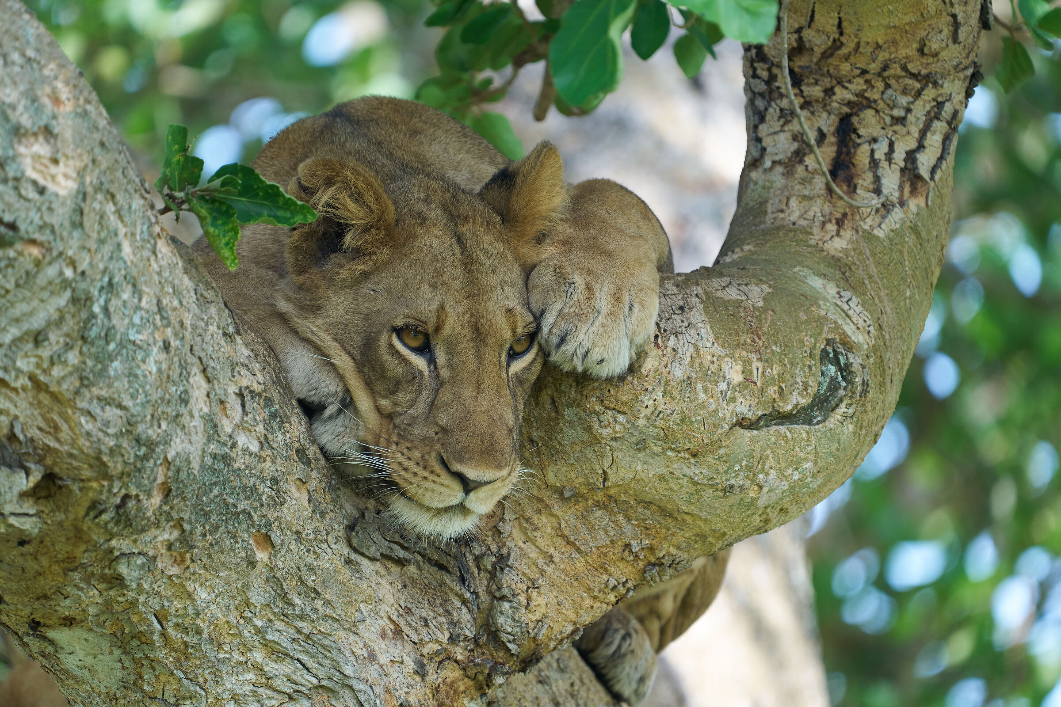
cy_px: 354
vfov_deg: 2.3
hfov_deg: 3.4
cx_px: 530
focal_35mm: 600
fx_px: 17682
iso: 800
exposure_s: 1/500
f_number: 6.3
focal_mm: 600
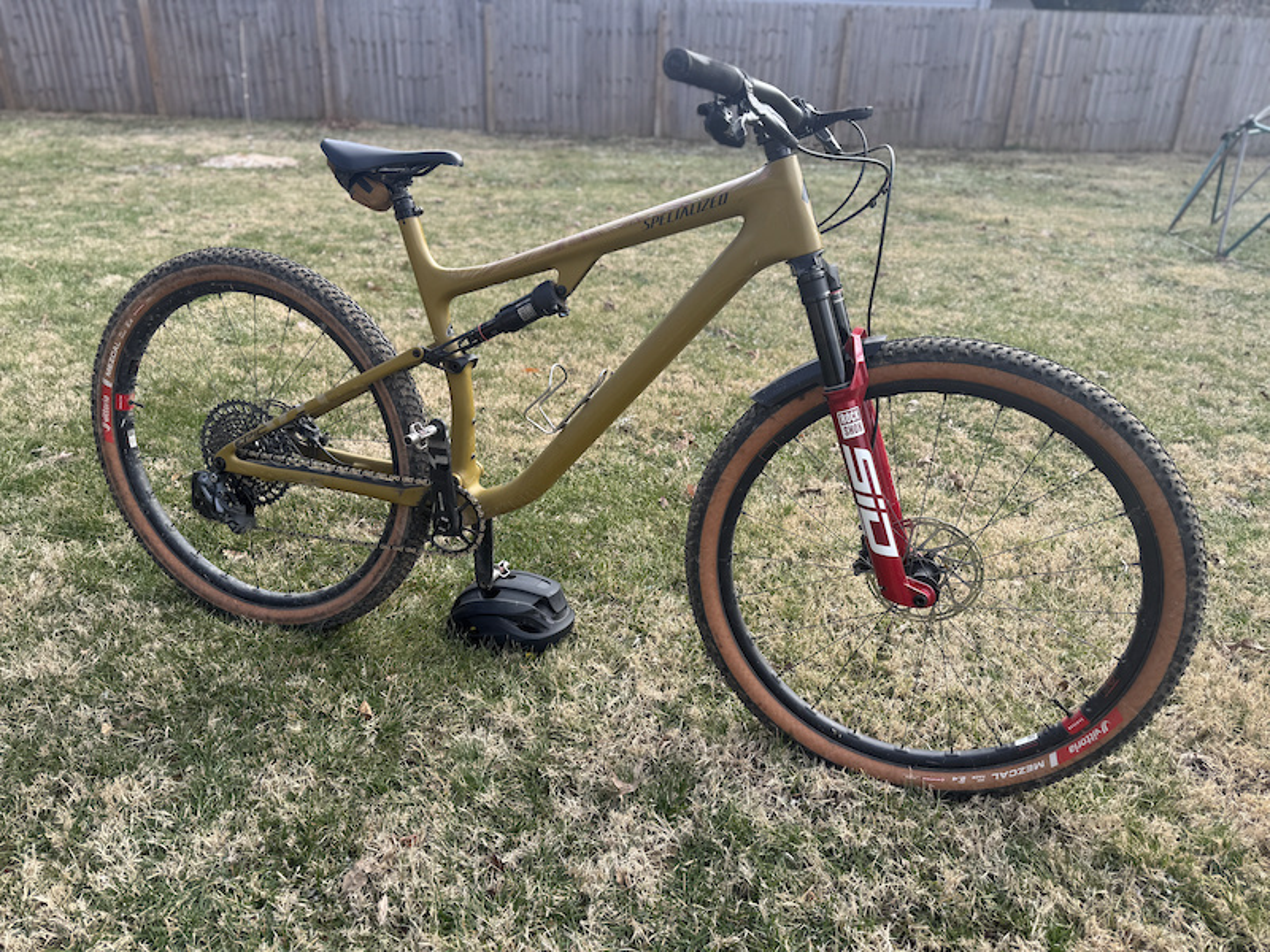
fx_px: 881
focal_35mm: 24
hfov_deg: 71.6
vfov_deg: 56.8
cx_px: 635
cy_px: 476
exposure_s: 1/1076
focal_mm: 6.76
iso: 80
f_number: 1.78
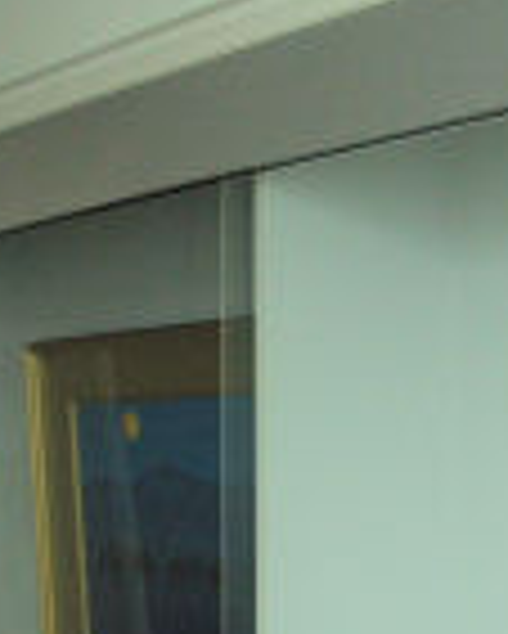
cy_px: 551
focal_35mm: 102
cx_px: 229
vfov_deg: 18.5
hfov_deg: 15.1
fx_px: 1915
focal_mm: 5.8
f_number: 2.6
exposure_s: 1/80
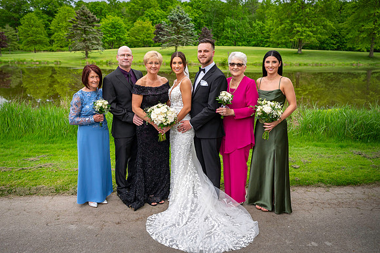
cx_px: 183
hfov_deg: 64.9
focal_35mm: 28
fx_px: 299
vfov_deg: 45.7
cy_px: 106
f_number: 3.2
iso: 640
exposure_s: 1/3200
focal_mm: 24
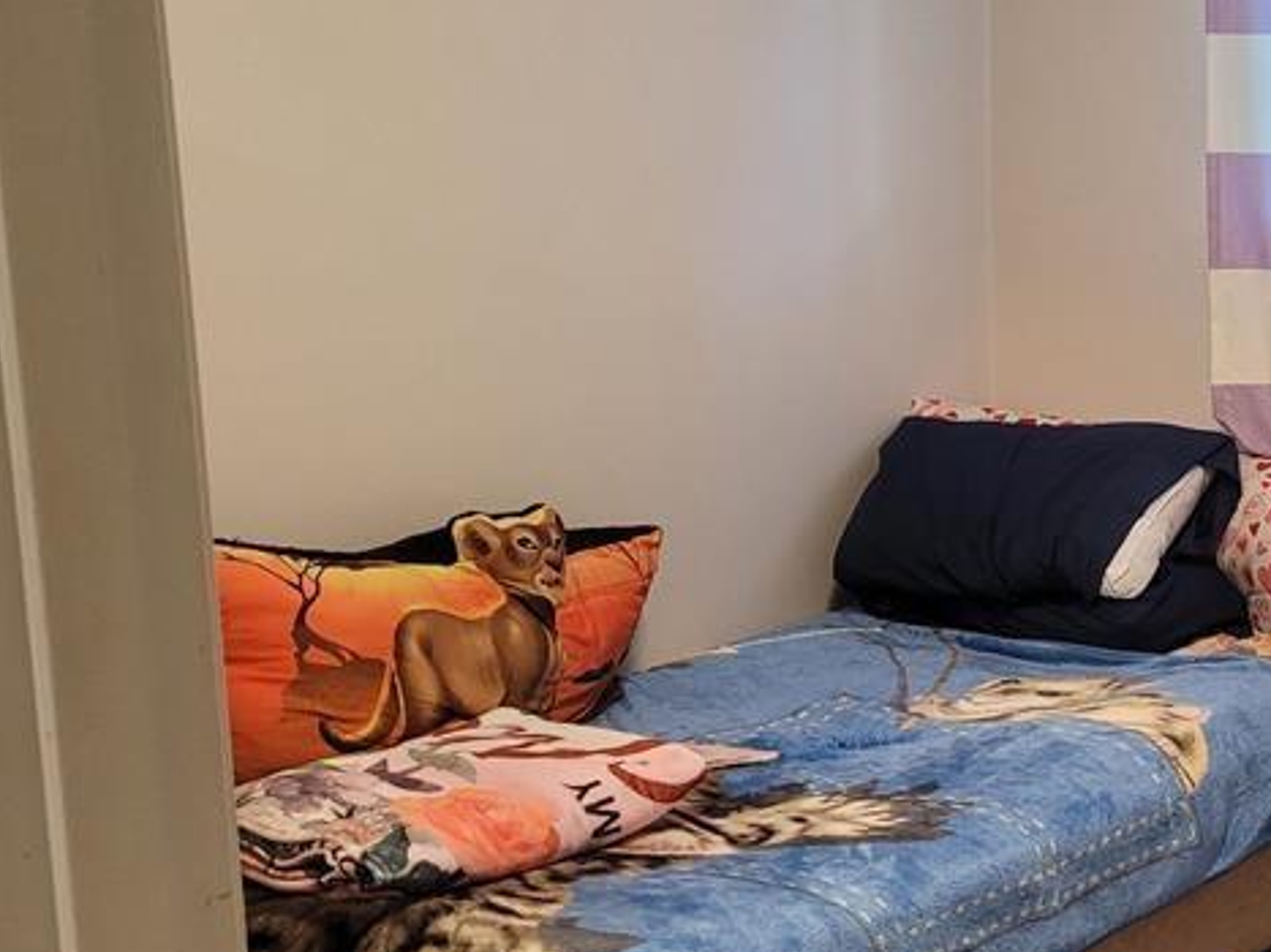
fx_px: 2092
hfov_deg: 31.7
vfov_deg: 25.6
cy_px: 558
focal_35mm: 57
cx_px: 1217
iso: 320
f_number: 1.8
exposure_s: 1/120
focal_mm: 5.4
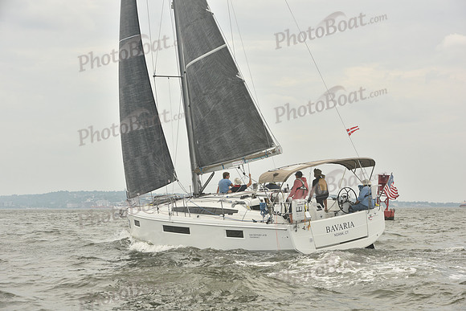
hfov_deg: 28.8
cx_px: 233
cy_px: 156
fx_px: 906
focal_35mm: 70
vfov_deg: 19.5
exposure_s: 1/800
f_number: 8
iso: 250
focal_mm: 70
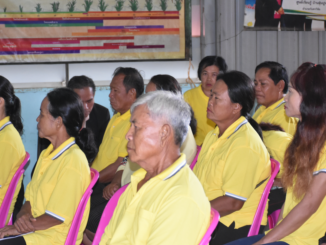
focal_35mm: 127
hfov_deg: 15.5
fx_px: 1196
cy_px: 153
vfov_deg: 11.7
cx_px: 208
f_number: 4.8
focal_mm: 56
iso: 2500
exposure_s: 1/60
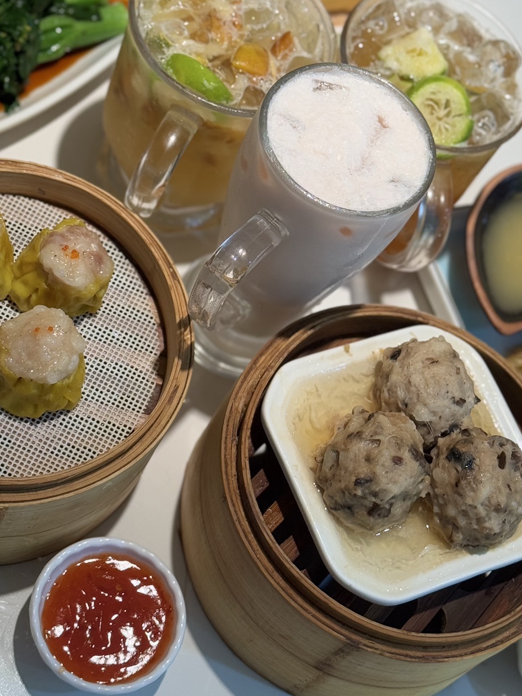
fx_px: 1528
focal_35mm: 76
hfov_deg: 19.4
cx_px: 272
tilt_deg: -54.7
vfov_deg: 25.6
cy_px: 254
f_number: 1.78
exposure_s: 1/118
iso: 80
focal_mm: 6.76
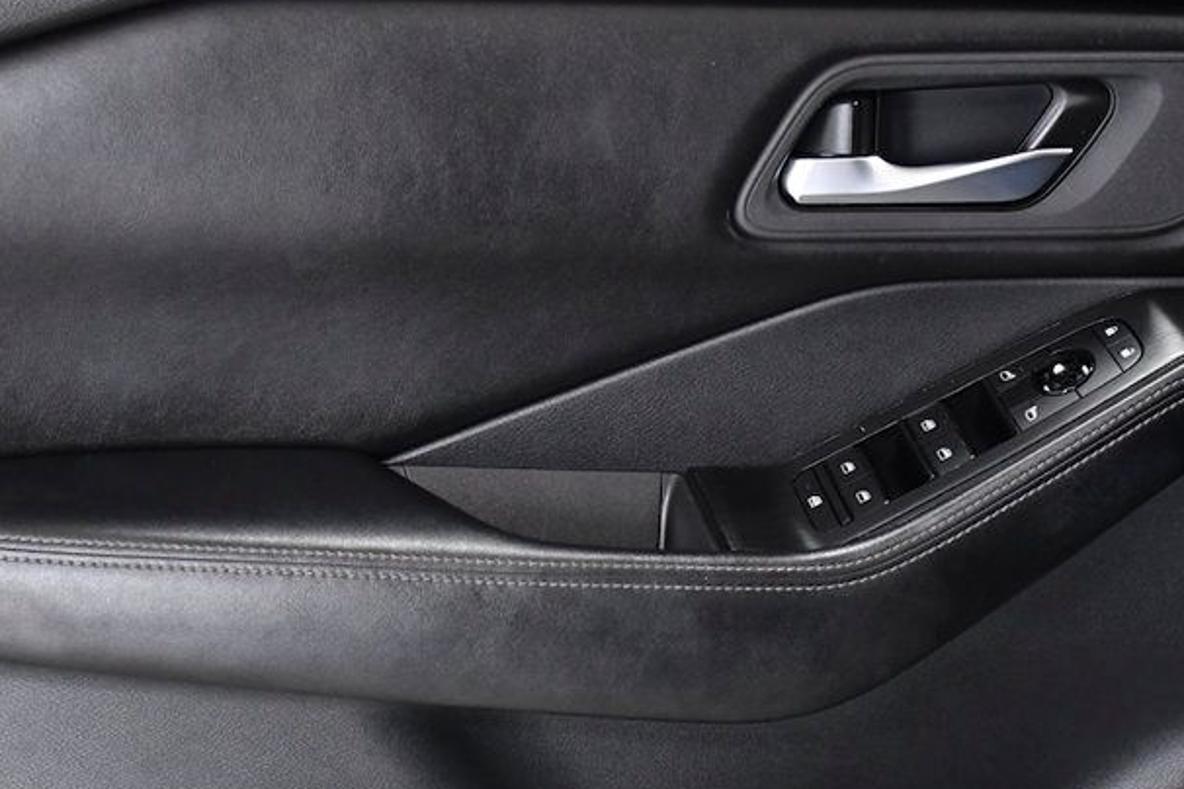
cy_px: 515
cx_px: 668
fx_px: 2499
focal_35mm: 76
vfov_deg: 17.9
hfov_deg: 26.6
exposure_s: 1/320
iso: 2500
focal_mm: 30
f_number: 4
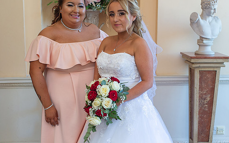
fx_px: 462
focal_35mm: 74
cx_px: 144
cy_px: 114
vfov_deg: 17.5
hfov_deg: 27.8
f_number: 3.2
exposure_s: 1/100
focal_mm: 35
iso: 160
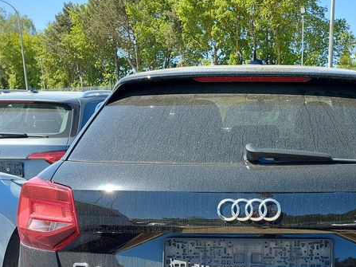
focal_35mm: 43
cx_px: 265
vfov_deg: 32.5
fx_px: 442
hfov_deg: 42.6
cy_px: 221
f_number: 1.8
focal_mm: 5.23
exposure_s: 1/256
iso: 32
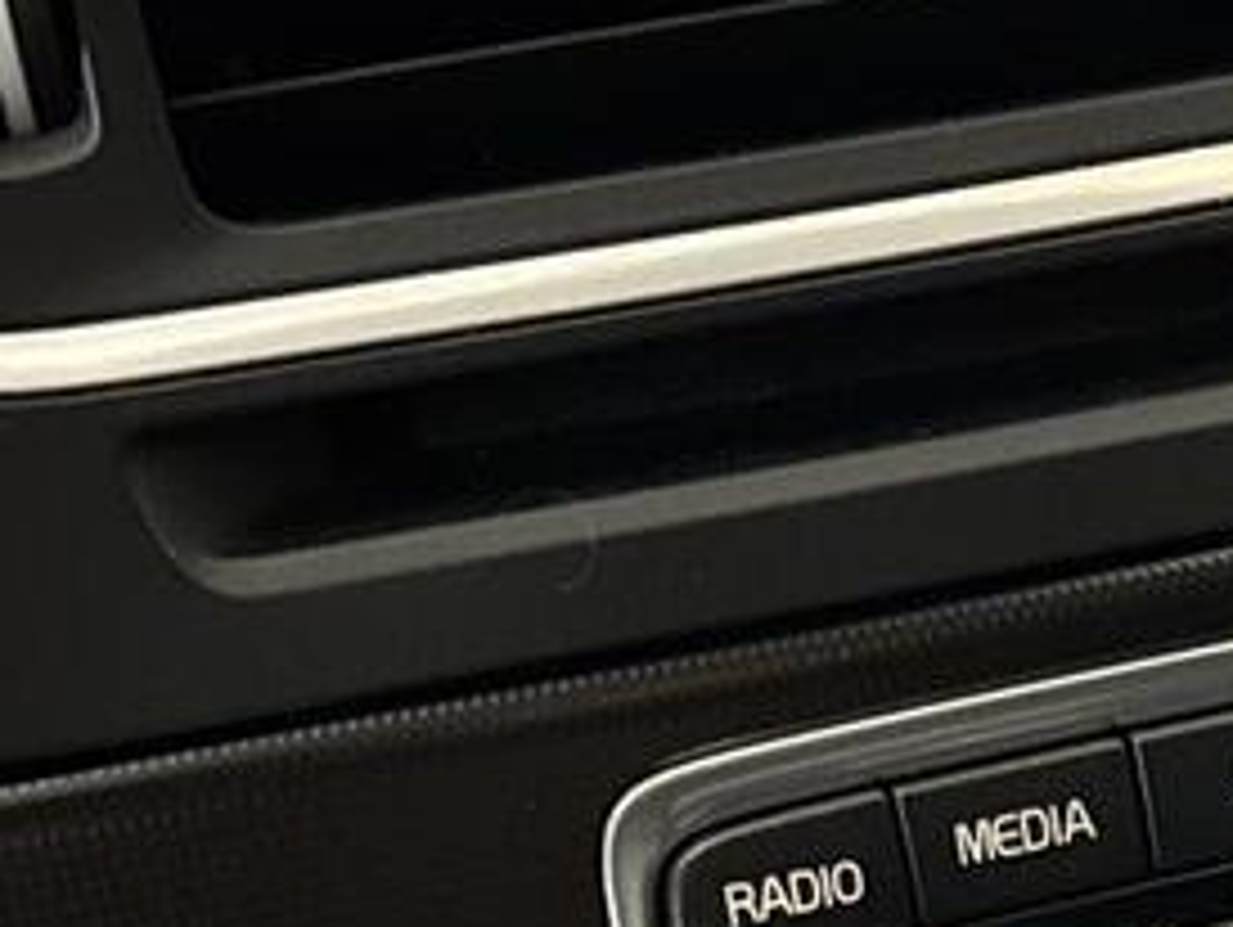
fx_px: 4492
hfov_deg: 15.1
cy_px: 1332
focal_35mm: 126
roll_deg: +0.0
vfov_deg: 11.4
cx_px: 1436
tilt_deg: -38.7
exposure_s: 1/21
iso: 1600
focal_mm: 6.76
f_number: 1.78
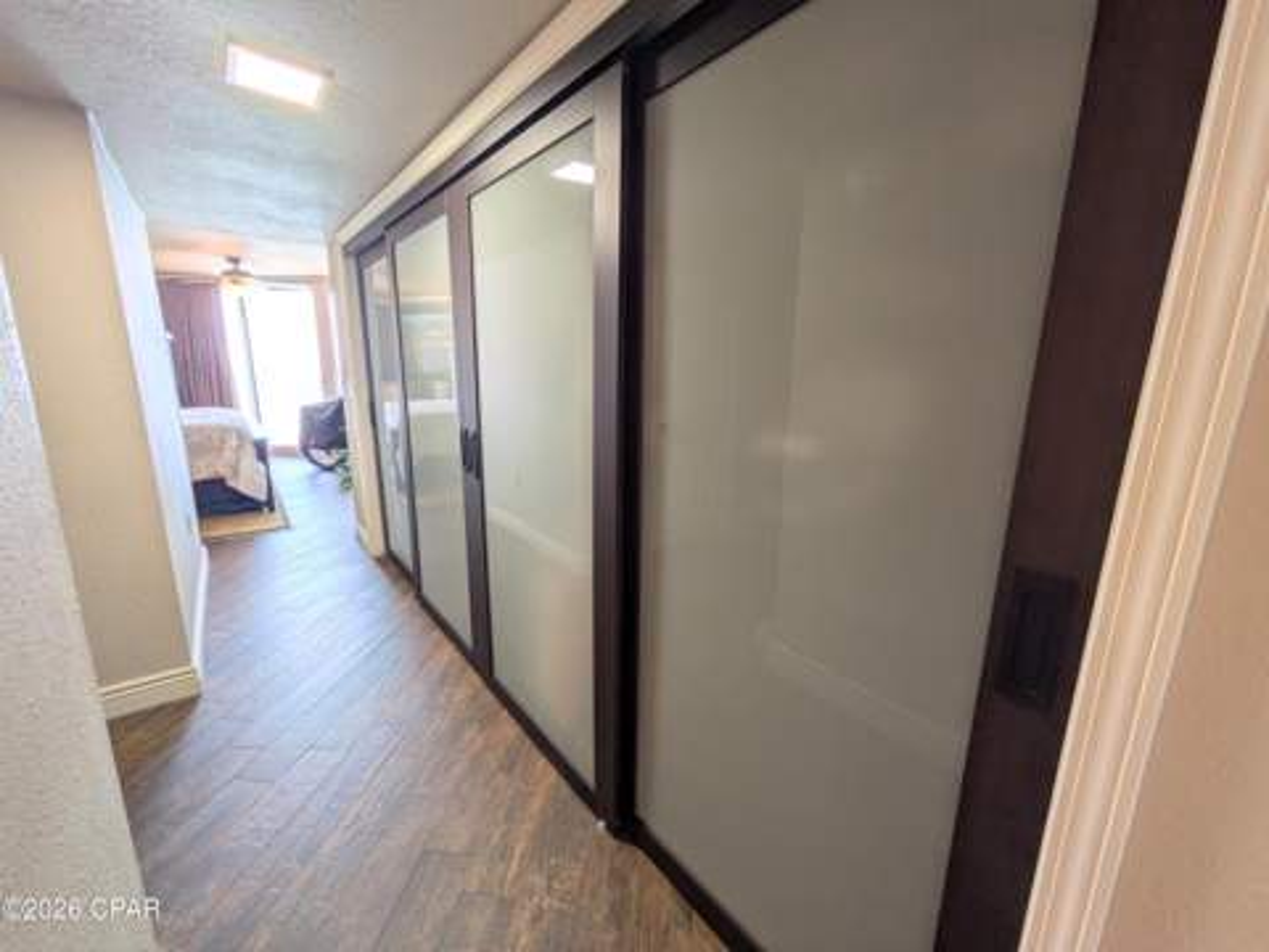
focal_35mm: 14
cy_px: 476
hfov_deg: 102.1
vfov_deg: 85.7
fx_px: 513
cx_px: 634
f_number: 2.2
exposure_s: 1/30
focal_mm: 1.83
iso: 47
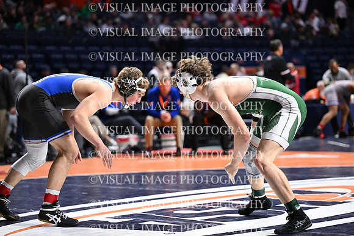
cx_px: 177
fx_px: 1003
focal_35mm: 102
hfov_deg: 20.0
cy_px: 118
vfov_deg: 13.4
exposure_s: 1/1000
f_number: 2.8
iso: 4000
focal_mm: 102
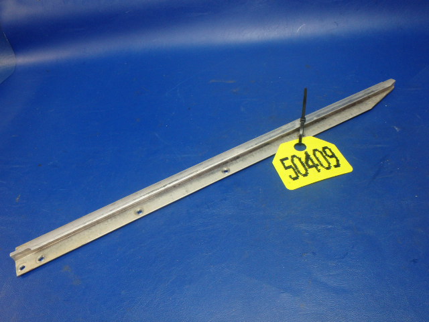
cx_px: 214
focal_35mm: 28
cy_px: 161
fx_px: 347
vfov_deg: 49.7
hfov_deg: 63.4
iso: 250
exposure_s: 1/30
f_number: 3.9
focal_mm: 5
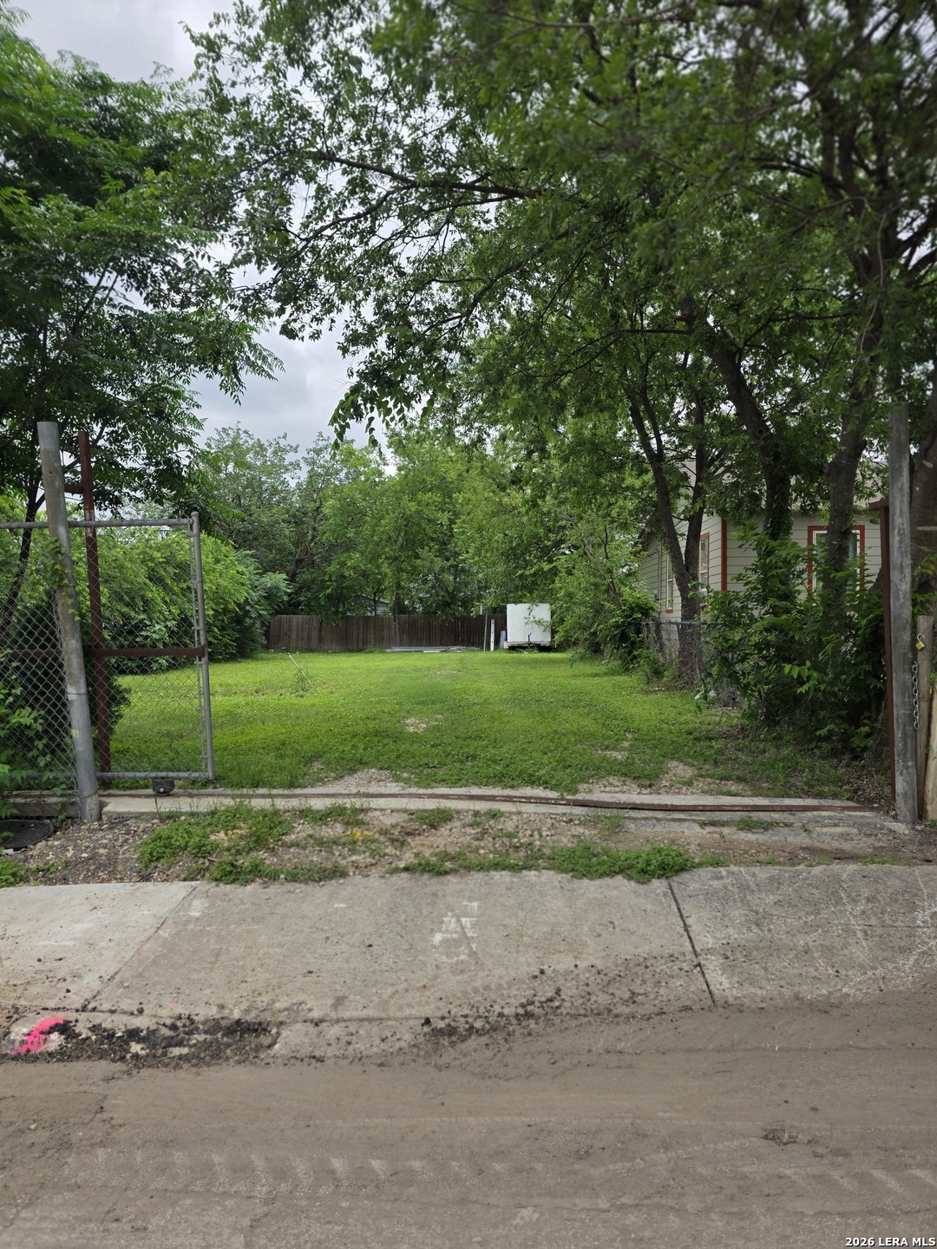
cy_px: 624
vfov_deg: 73.9
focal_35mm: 23
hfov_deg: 58.9
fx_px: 830
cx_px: 468
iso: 80
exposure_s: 1/4057
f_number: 1.7
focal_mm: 6.3
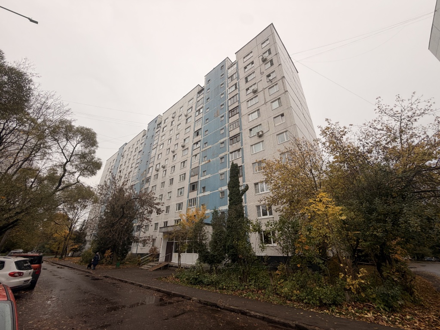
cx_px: 220
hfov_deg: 102.1
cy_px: 165
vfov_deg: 85.7
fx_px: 178
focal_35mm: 14
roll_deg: -0.8
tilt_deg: +24.8
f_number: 2.2
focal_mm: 2.22
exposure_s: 1/224
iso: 40
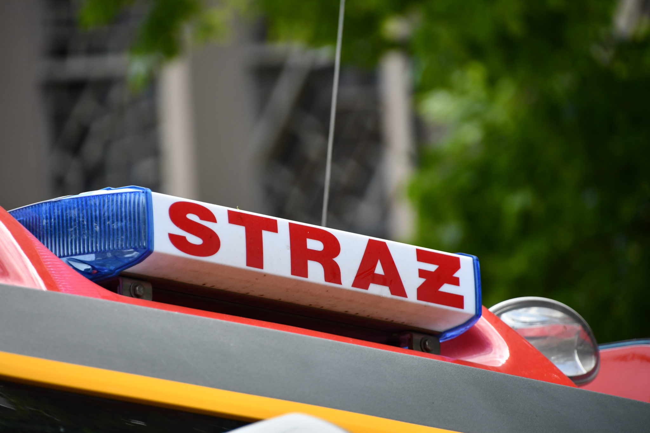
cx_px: 325
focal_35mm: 450
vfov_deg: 3.1
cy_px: 216
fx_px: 8124
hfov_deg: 4.6
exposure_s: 1/500
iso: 560
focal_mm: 300
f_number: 6.3
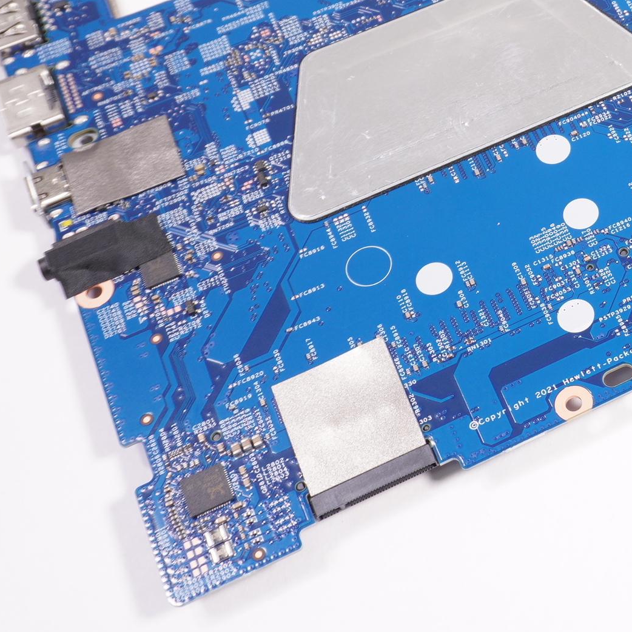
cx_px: 835
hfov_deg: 20.4
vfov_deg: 21.9
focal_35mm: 77
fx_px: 1595
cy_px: 53
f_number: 5.6
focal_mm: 21
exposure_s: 1/40
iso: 160
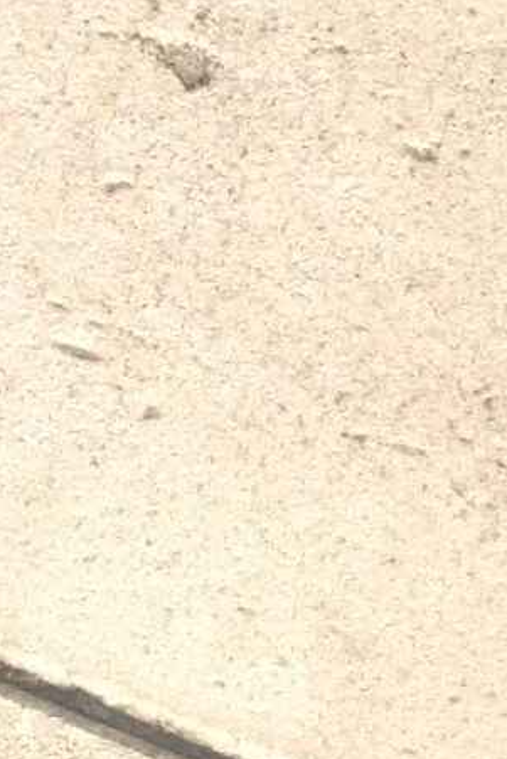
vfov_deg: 8.7
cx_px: -881
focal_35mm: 209
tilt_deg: -61.1
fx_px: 4411
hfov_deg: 6.2
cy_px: -1198
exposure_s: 1/414
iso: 50
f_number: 2.4
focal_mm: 4.28
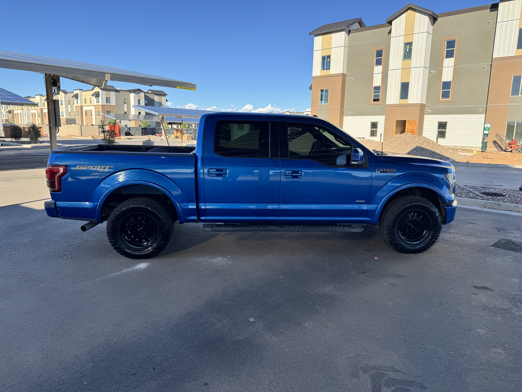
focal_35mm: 24
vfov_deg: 56.8
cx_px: 261
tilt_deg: -10.7
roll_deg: -1.5
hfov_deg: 71.6
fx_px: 362
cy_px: 196
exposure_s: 1/2041
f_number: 1.78
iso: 80
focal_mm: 6.76
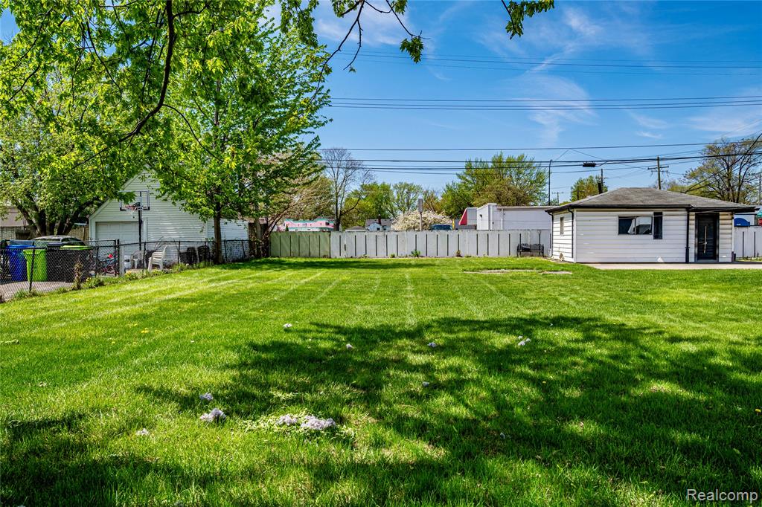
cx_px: 381
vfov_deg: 43.6
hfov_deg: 61.9
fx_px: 635
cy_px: 254
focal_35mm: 30
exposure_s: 1/500
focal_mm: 30
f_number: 9
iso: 200
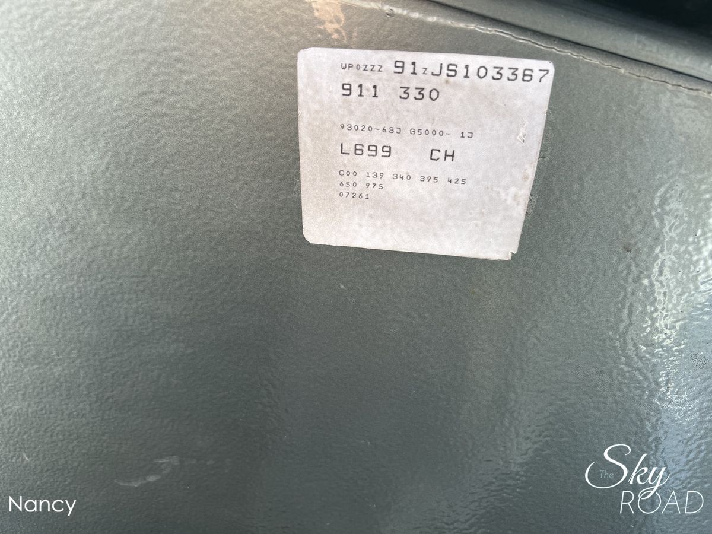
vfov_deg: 53.1
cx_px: 356
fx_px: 535
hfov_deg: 67.3
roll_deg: -13.4
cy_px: 267
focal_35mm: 26
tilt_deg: +40.4
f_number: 1.5
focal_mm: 5.7
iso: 50
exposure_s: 1/316
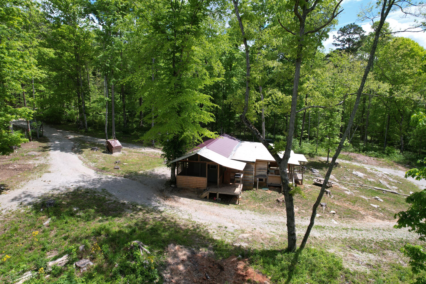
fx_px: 260
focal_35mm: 22
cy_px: 142
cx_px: 213
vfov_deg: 57.2
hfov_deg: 78.6
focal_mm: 8.38
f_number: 2.8
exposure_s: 1/1250
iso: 100
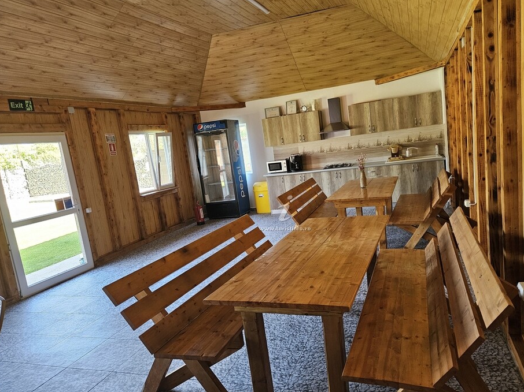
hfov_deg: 67.2
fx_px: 393
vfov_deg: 53.0
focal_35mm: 26
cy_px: 208
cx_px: 281
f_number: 1.8
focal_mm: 5.4
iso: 400
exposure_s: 1/142
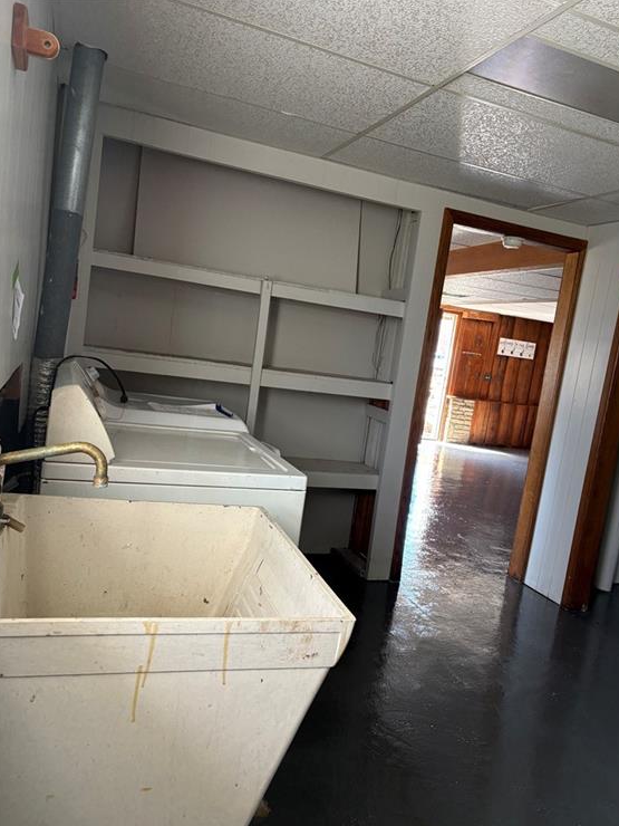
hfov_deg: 51.4
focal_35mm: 27
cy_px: 424
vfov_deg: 65.3
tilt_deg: -5.7
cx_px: 313
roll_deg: -7.9
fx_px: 644
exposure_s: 1/60
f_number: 1.6
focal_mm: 5.96
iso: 160
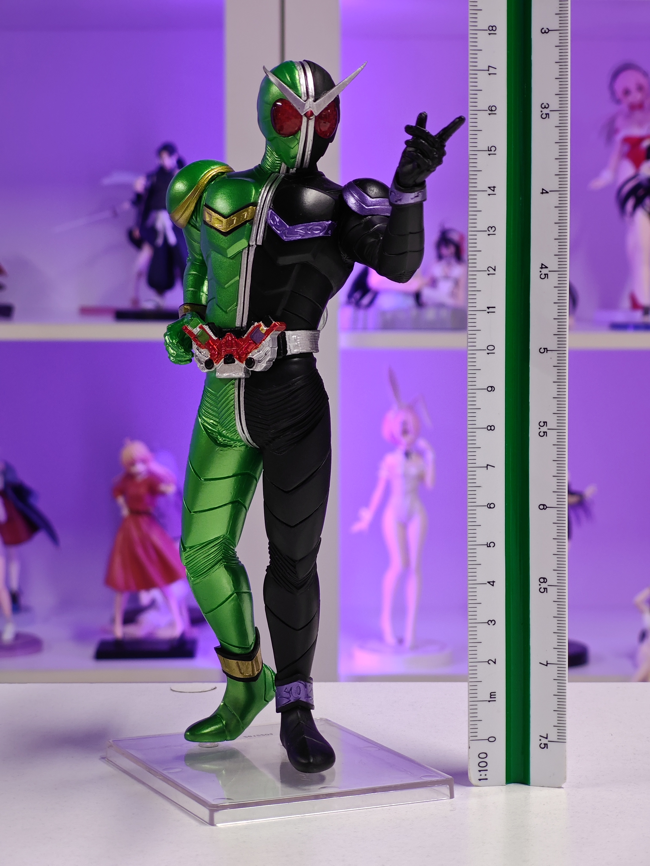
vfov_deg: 24.4
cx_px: 325
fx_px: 2003
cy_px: 433
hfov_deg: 18.4
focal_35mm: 80
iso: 400
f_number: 2.4
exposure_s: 1/19.5
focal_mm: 7.48
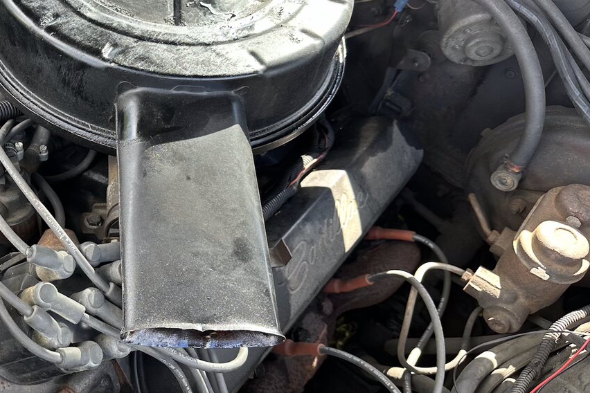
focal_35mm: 45
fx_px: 737
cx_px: 68
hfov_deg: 40.6
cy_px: 189
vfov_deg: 29.9
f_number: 1.78
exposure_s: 1/121
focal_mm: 6.86
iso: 64
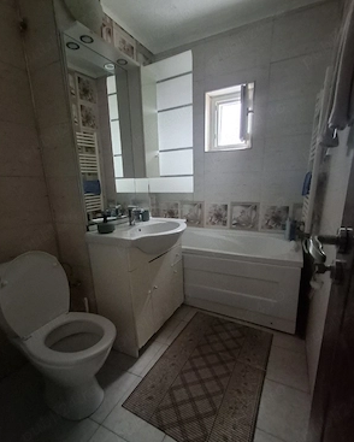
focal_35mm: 17
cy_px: 240
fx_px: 222
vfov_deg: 89.4
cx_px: 177
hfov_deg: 77.0
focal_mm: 1.64
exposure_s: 1/24
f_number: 2.2
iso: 320
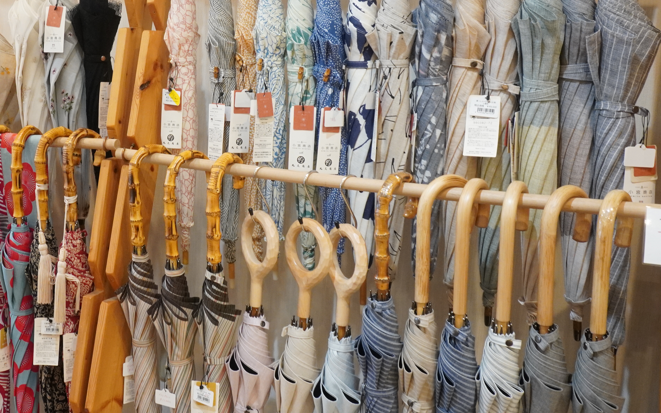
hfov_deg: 48.9
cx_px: 184
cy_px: 134
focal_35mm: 39
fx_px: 703
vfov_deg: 32.5
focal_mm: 16
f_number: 8
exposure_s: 1/30
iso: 1600
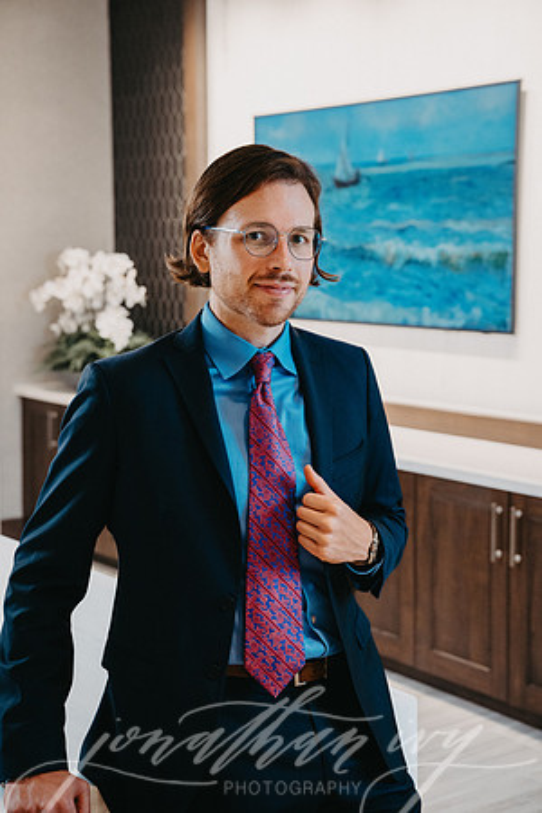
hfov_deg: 22.6
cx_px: 271
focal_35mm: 60
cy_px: 406
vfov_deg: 33.4
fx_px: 1355
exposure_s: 1/125
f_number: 4.5
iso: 1600
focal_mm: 60
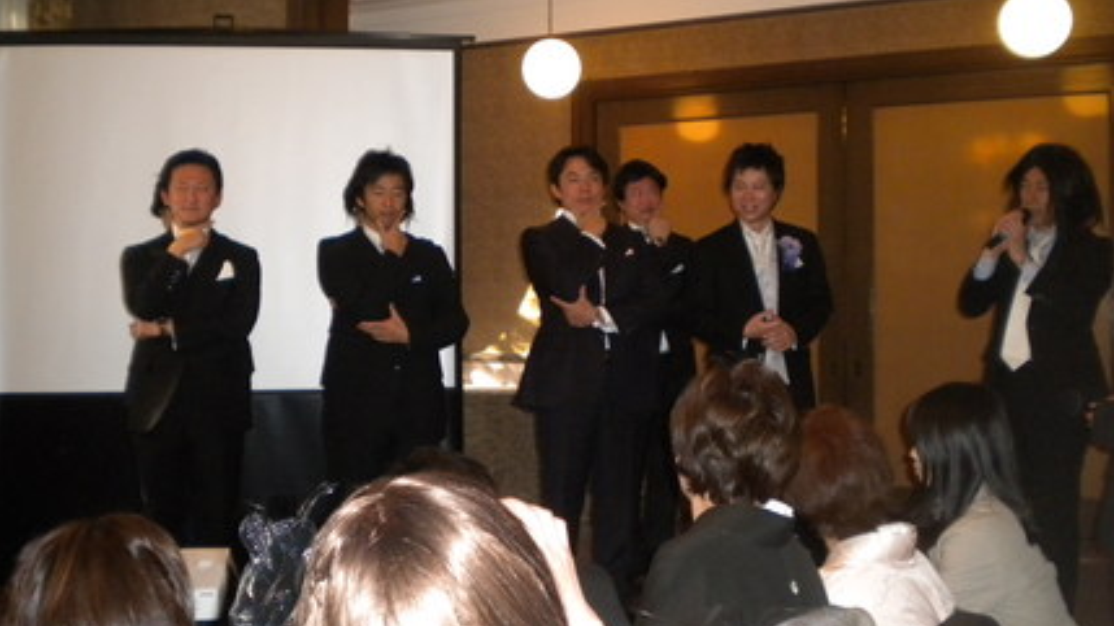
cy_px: 314
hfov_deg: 45.5
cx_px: 556
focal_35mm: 45
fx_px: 1329
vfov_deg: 26.5
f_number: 3.5
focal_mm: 7.4
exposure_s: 1/30
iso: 420
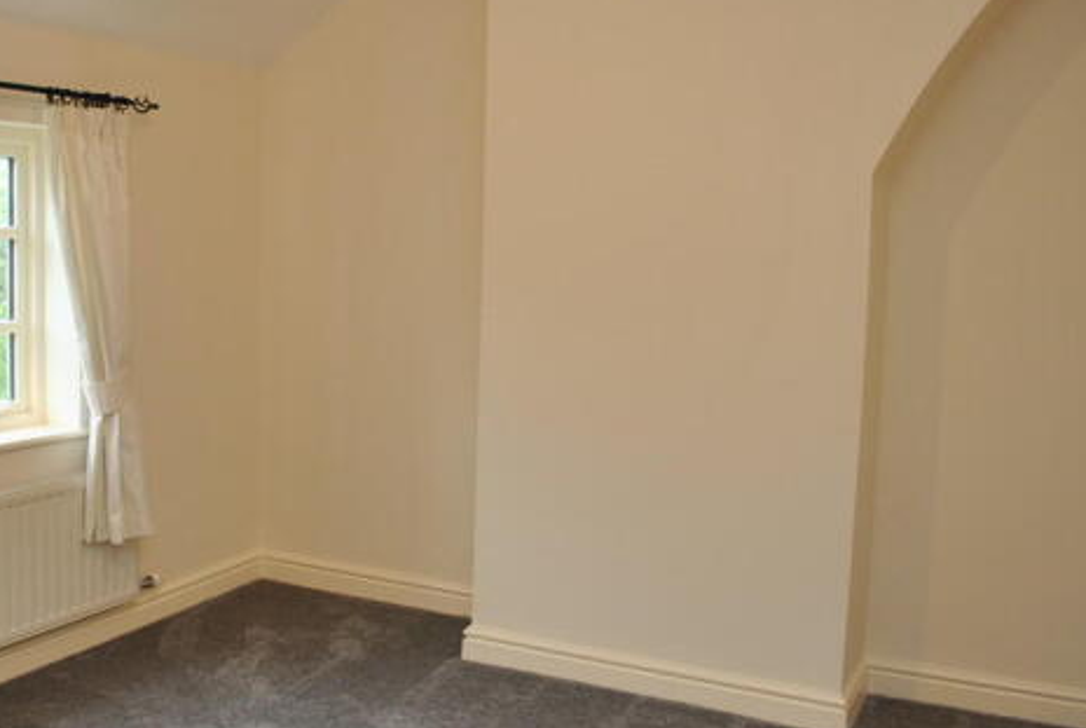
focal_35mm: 38
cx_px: 401
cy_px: 329
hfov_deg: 50.1
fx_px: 1148
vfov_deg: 35.1
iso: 200
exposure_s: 1/60
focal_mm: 18
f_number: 4
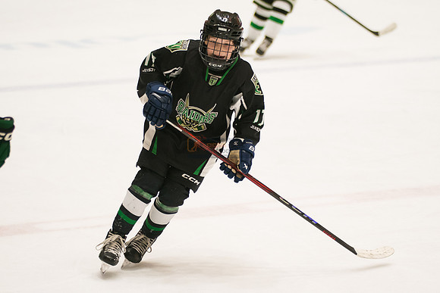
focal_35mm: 180
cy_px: 146
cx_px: 220
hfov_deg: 11.4
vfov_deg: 7.6
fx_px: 2200
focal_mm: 120
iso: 3200
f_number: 3.2
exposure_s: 1/1000
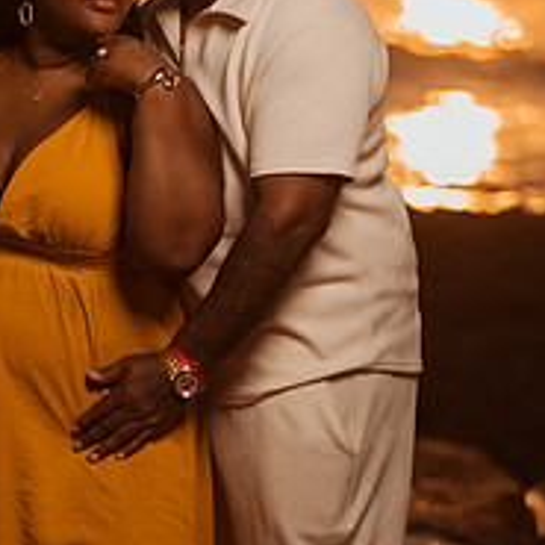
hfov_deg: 14.5
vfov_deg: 14.5
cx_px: 150
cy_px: 409
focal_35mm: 120
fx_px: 2137
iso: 100
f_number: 1.4
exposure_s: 1/8000
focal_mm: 58
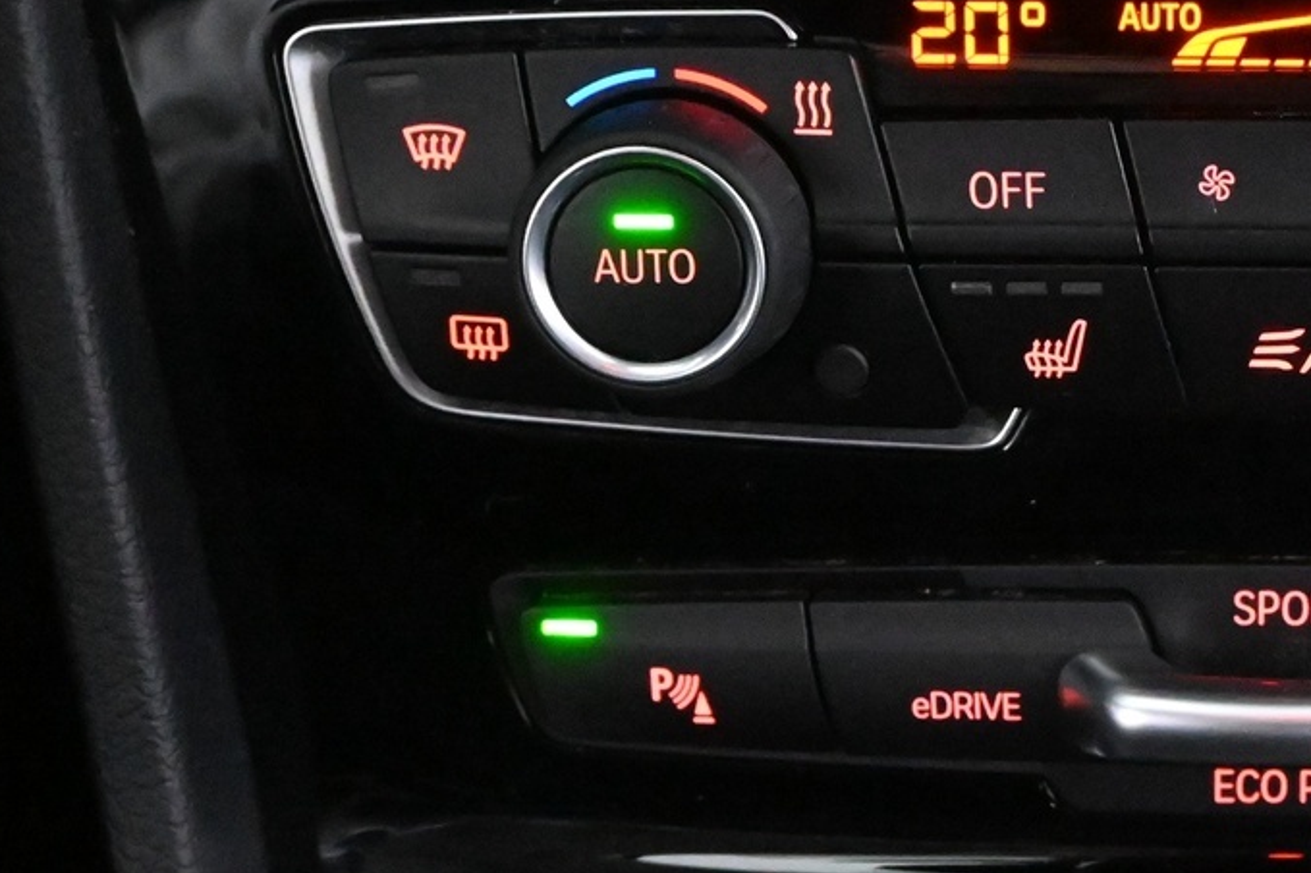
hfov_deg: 25.6
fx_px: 2737
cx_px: 1319
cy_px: 392
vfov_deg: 18.1
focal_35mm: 75
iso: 14400
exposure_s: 1/30
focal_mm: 21
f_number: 5
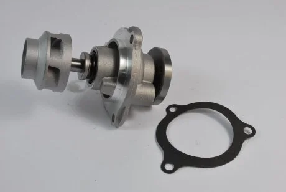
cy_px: 96
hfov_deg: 41.1
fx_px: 382
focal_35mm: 48
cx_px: 143
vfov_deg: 28.2
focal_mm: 32
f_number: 10
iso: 100
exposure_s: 1/20
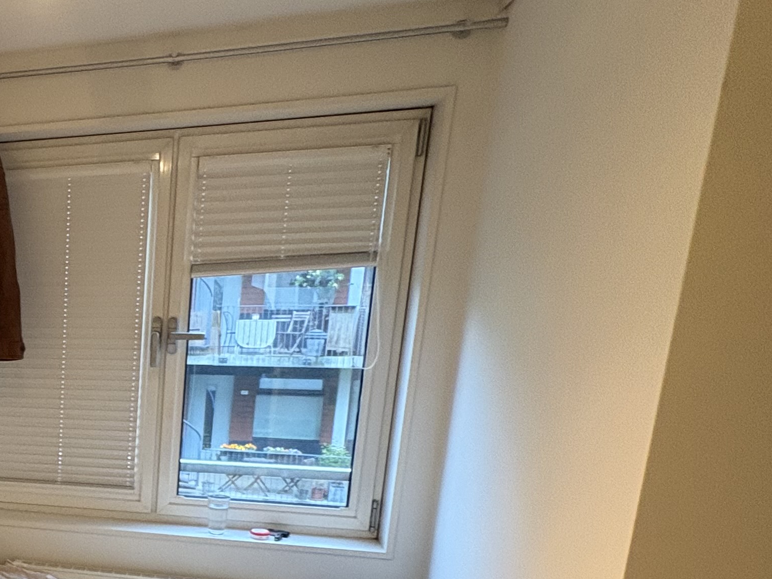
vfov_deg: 36.9
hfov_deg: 39.7
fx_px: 825
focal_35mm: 37
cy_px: 489
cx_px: -100
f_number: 2.2
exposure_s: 1/50
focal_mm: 2.22
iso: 250
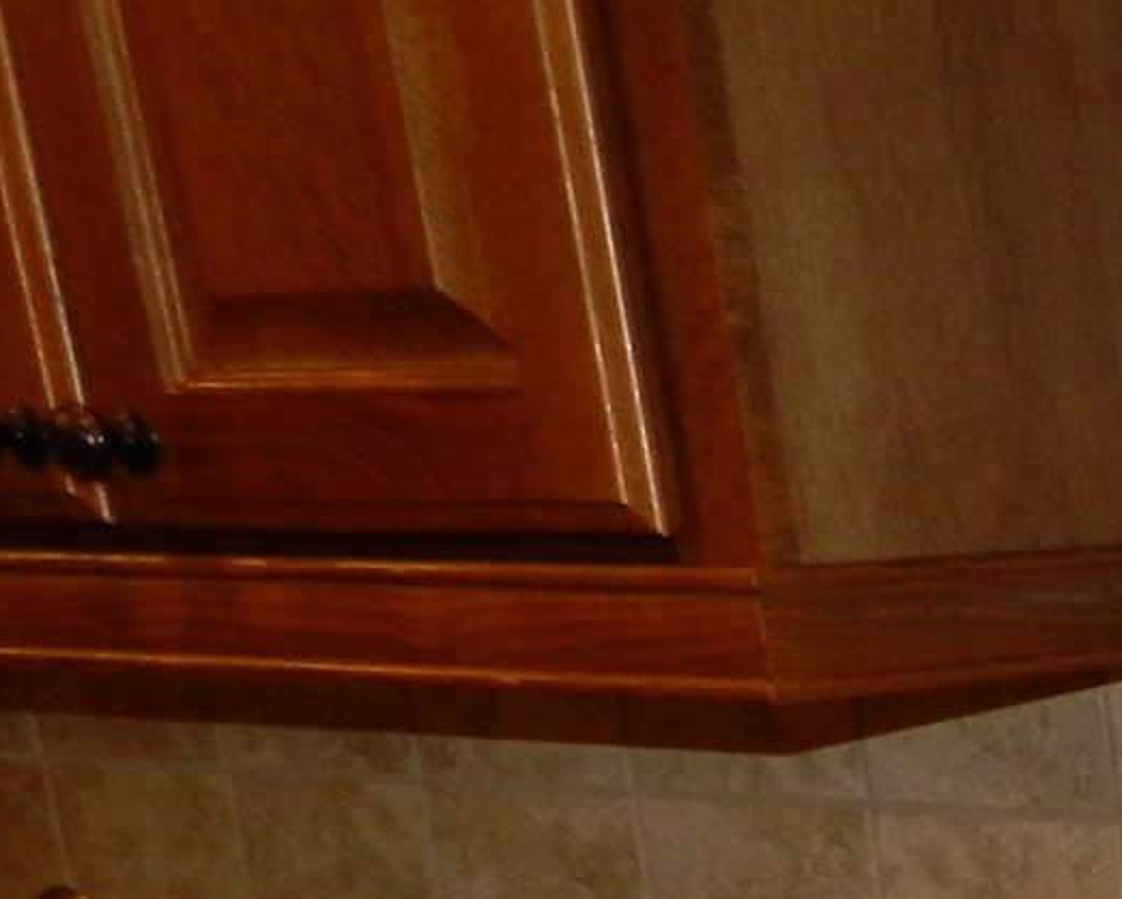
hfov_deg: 17.2
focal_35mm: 88
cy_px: 1428
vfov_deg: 15.8
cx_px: 2106
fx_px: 2923
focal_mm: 4
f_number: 3.4
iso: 200
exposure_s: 1/30
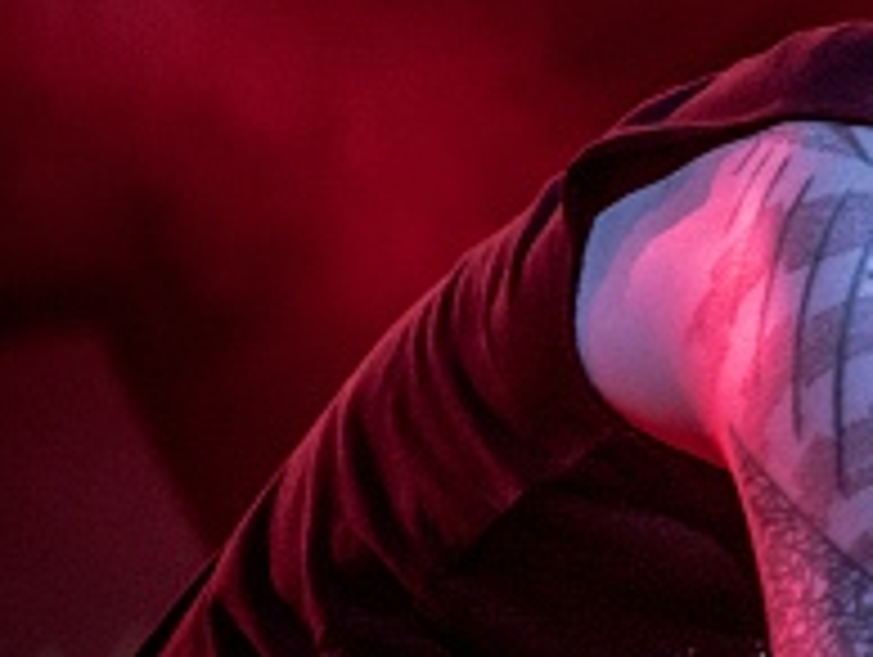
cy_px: 308
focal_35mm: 164
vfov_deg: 9.1
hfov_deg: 11.4
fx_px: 4141
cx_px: 1386
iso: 3200
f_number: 2.8
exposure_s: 1/100
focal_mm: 46
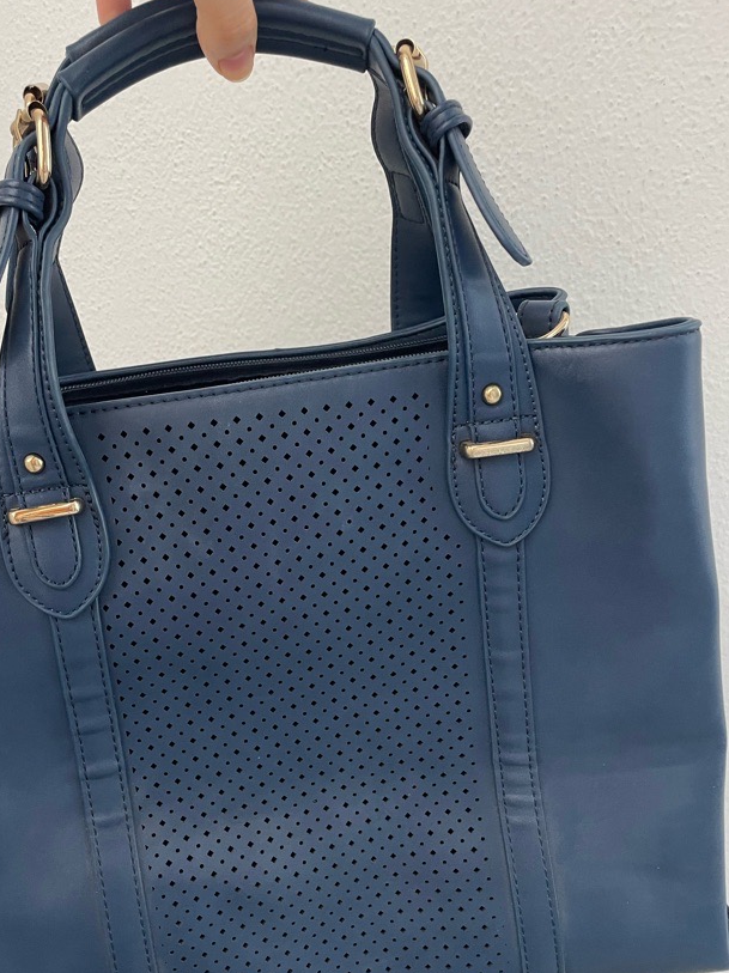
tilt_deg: -18.7
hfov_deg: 43.9
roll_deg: +7.1
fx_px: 899
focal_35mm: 32
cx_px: 285
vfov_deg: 56.8
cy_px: 513
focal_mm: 4.2
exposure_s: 1/76
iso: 125
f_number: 1.6
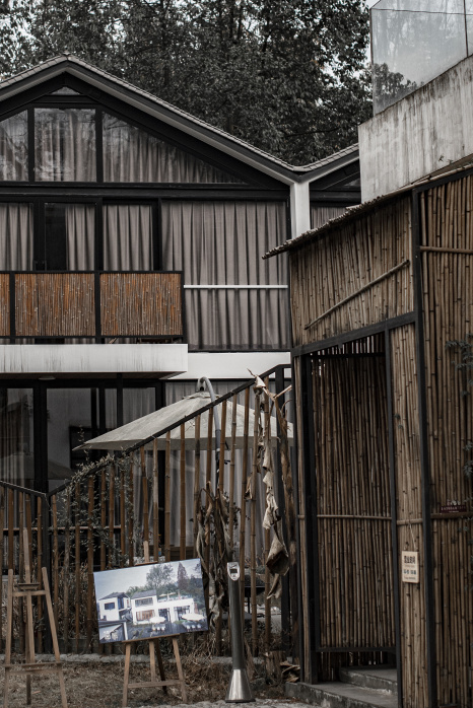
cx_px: 179
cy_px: 241
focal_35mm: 86
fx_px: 1693
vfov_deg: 23.5
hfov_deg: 15.9
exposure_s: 1/4000
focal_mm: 50
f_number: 2.8
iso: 500
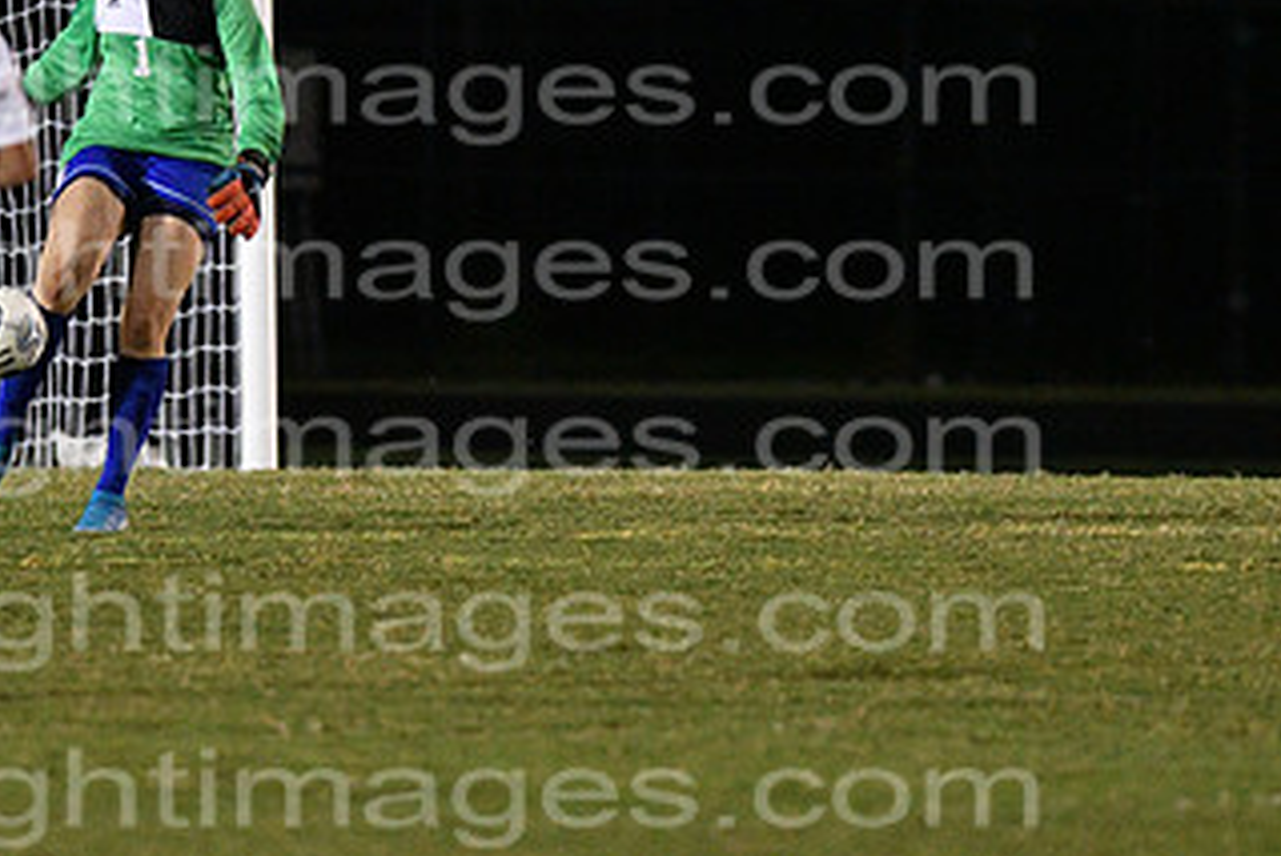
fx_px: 29155
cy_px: 183
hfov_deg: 2.5
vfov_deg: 1.7
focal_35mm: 819
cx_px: 133
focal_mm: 300
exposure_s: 1/640
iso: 10000
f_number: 3.5
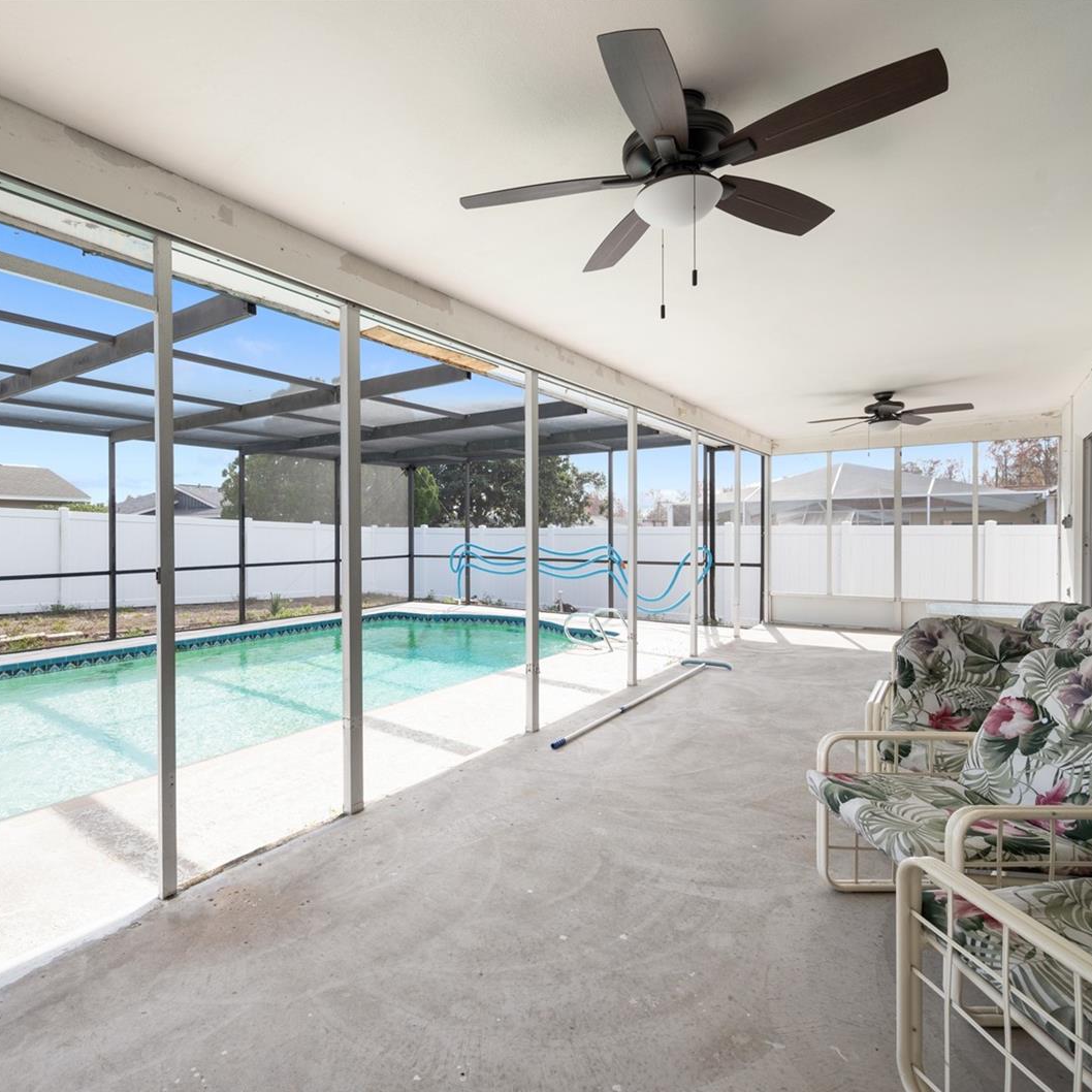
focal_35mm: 18
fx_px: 642
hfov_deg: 80.3
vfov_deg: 80.7
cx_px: 472
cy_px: 544
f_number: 9
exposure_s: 1/50
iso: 250
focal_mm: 14
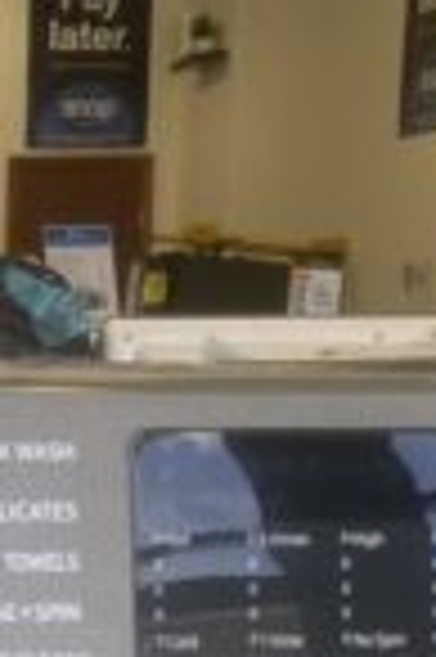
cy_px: 1562
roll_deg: +0.2
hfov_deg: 8.9
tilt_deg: -20.4
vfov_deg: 11.5
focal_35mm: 148
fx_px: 2695
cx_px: -306
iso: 32
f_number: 1.8
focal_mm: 4.25
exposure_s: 1/122
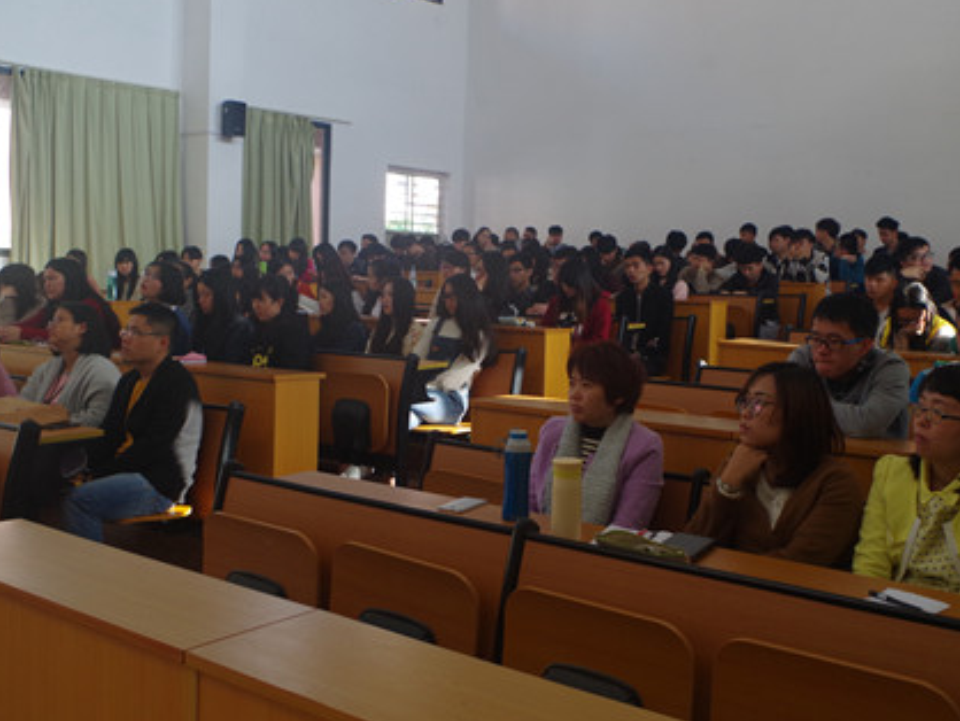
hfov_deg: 47.8
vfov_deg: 36.9
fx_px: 1082
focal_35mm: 39
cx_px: 487
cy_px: 348
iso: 800
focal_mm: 23.13
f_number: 5.6
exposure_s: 1/60
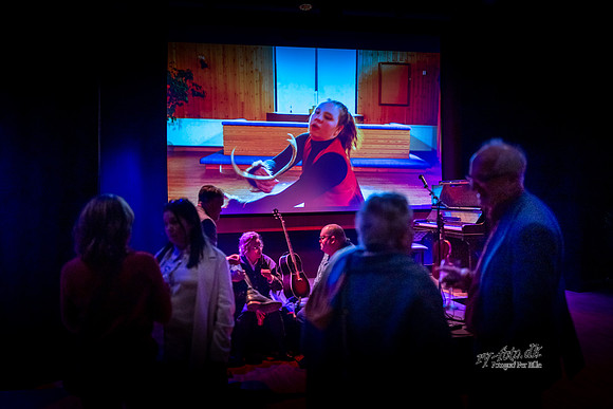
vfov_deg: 37.9
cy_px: 204
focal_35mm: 35
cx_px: 306
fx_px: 596
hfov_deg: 54.4
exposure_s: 1/200
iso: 800
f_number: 1.4
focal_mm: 35
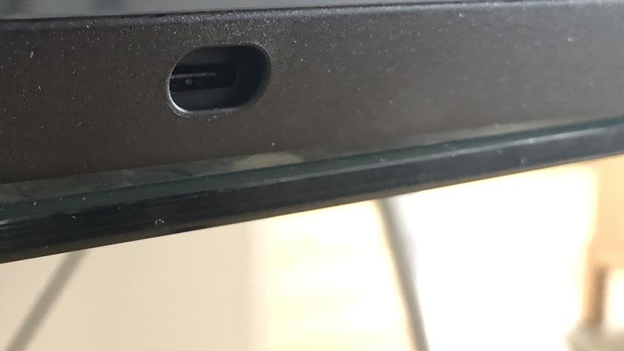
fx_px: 811
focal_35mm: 49
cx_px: 127
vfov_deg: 24.3
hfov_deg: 40.4
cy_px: 112
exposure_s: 1/4
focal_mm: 3.99
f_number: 1.8
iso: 100
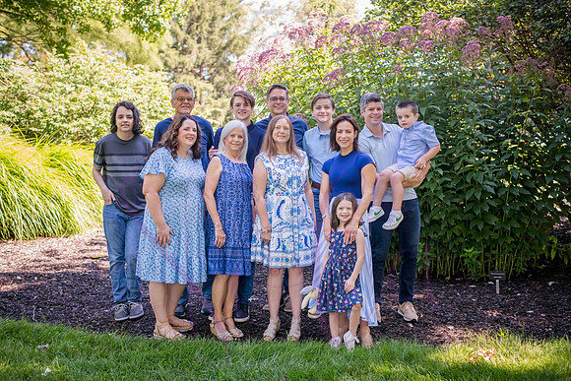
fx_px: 793
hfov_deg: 39.6
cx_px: 286
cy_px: 190
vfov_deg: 27.0
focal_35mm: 50
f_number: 3.2
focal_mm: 50
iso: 400
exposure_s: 1/320
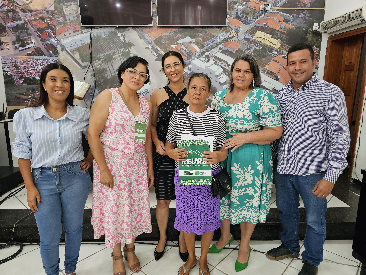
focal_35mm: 23
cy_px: 138
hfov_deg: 73.9
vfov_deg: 58.9
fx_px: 243
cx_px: 183
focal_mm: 6.3
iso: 200
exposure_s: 1/120
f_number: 1.7
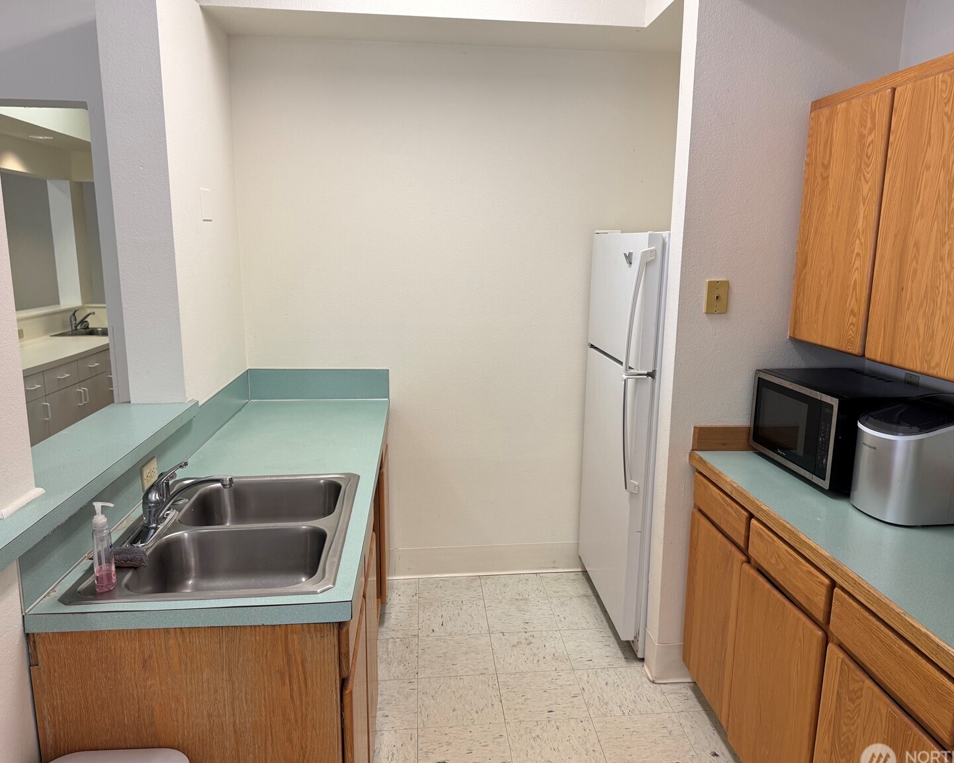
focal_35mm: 26
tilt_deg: -12.2
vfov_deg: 54.9
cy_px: 391
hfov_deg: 66.0
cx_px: 503
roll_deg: -1.6
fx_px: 734
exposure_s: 1/120
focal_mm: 6.76
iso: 100
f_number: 1.78
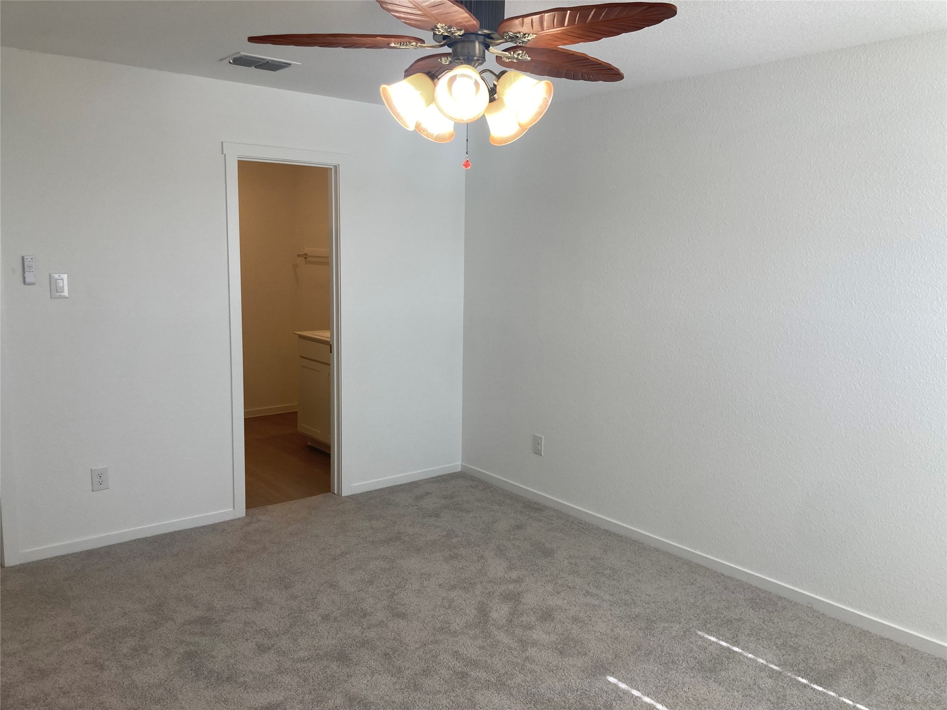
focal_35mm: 28
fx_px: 766
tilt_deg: -7.1
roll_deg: -2.0
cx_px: 474
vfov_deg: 49.7
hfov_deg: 63.4
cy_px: 355
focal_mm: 3.99
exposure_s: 1/120
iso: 40
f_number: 1.8
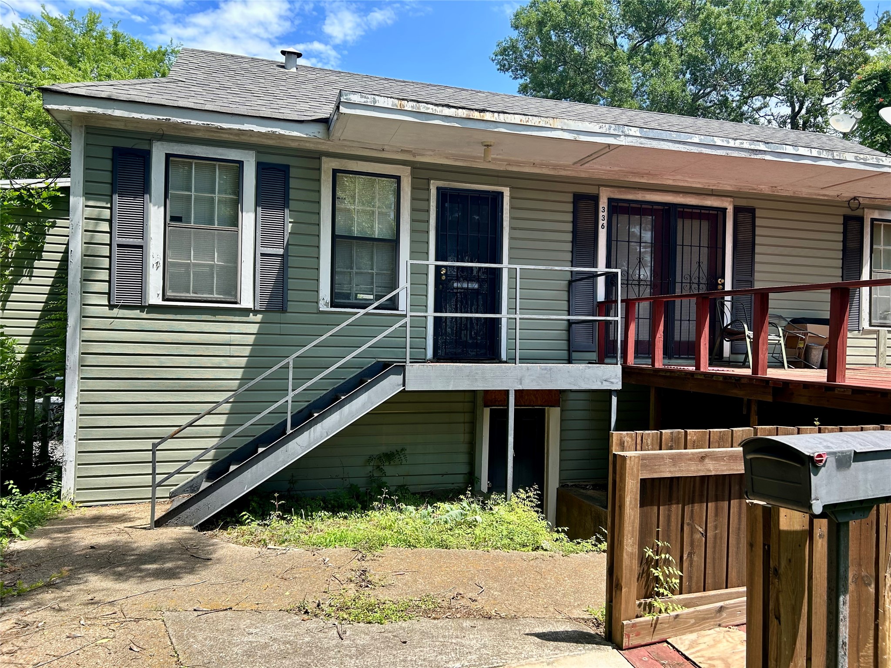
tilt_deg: -0.1
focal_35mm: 26
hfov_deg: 67.3
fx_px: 669
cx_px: 446
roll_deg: -1.4
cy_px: 334
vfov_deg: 53.1
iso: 50
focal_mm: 5.7
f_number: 1.5
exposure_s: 1/1224
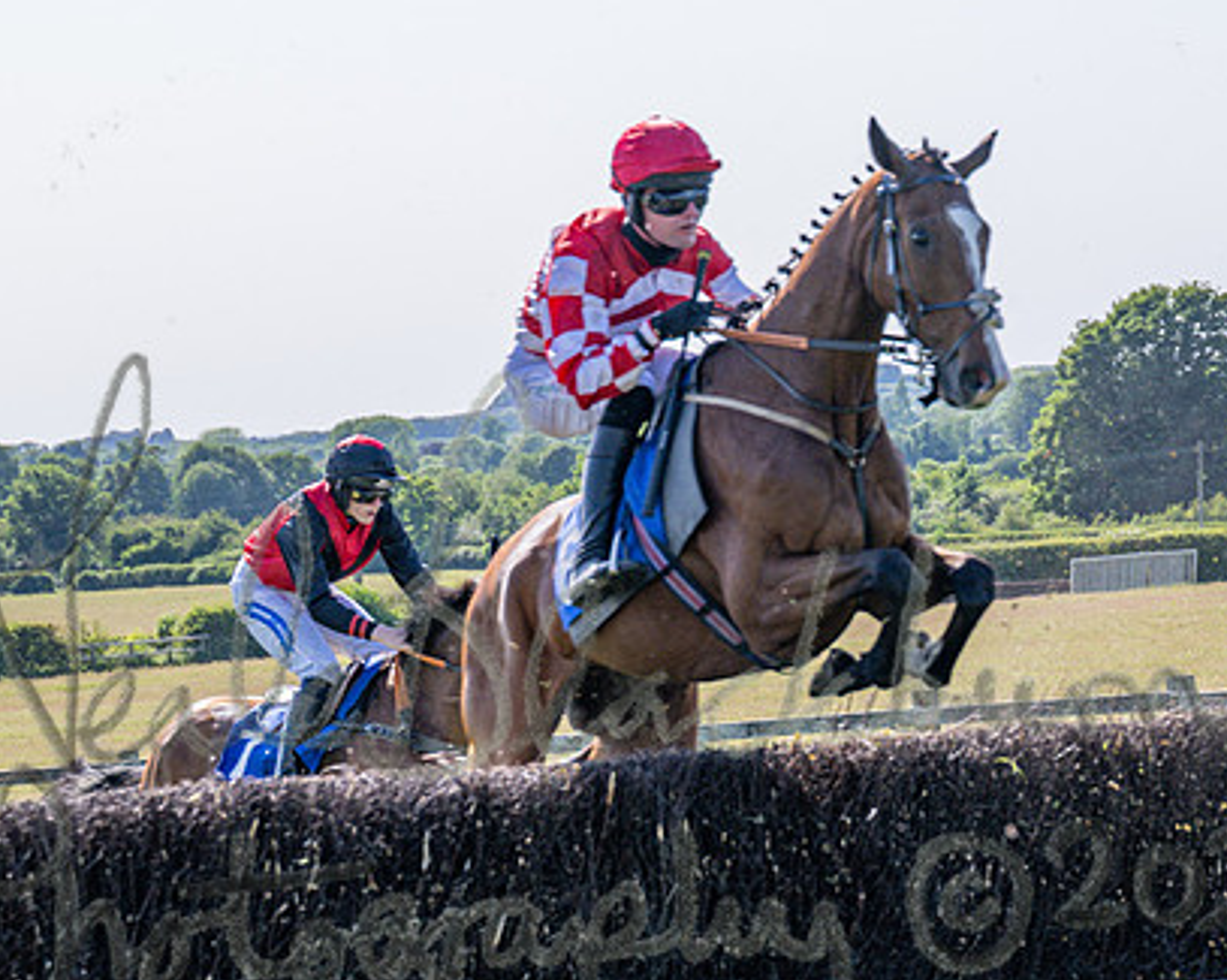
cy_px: 592
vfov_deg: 10.1
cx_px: 1040
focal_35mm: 153
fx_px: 5552
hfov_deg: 12.5
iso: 200
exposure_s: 1/2000
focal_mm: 70
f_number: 4
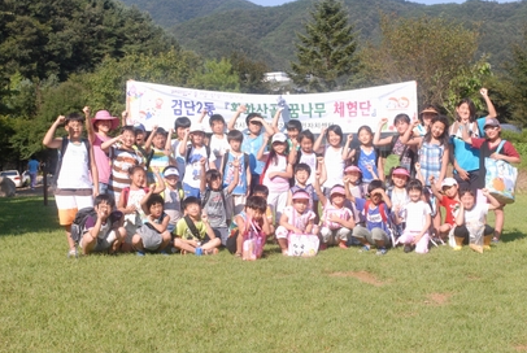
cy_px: 171
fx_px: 1026
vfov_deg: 19.5
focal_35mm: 70
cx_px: 284
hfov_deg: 28.8
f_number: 7.1
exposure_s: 1/160
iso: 100
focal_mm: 40
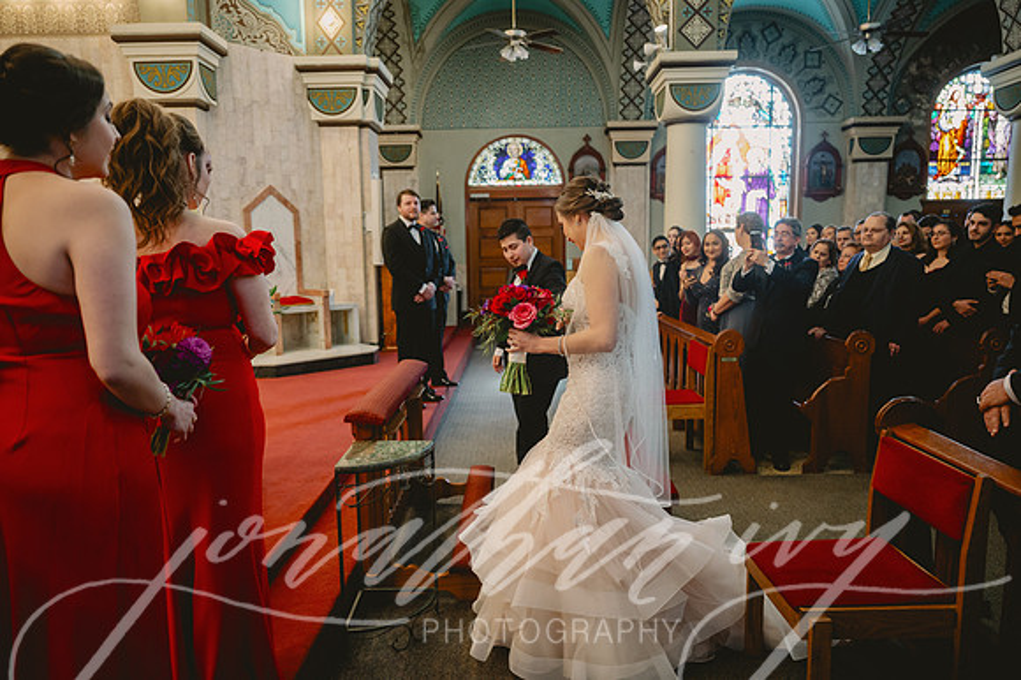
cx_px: 510
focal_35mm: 24
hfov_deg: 73.8
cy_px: 340
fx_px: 680
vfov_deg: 53.1
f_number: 2.8
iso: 2000
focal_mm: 24
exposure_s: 1/250
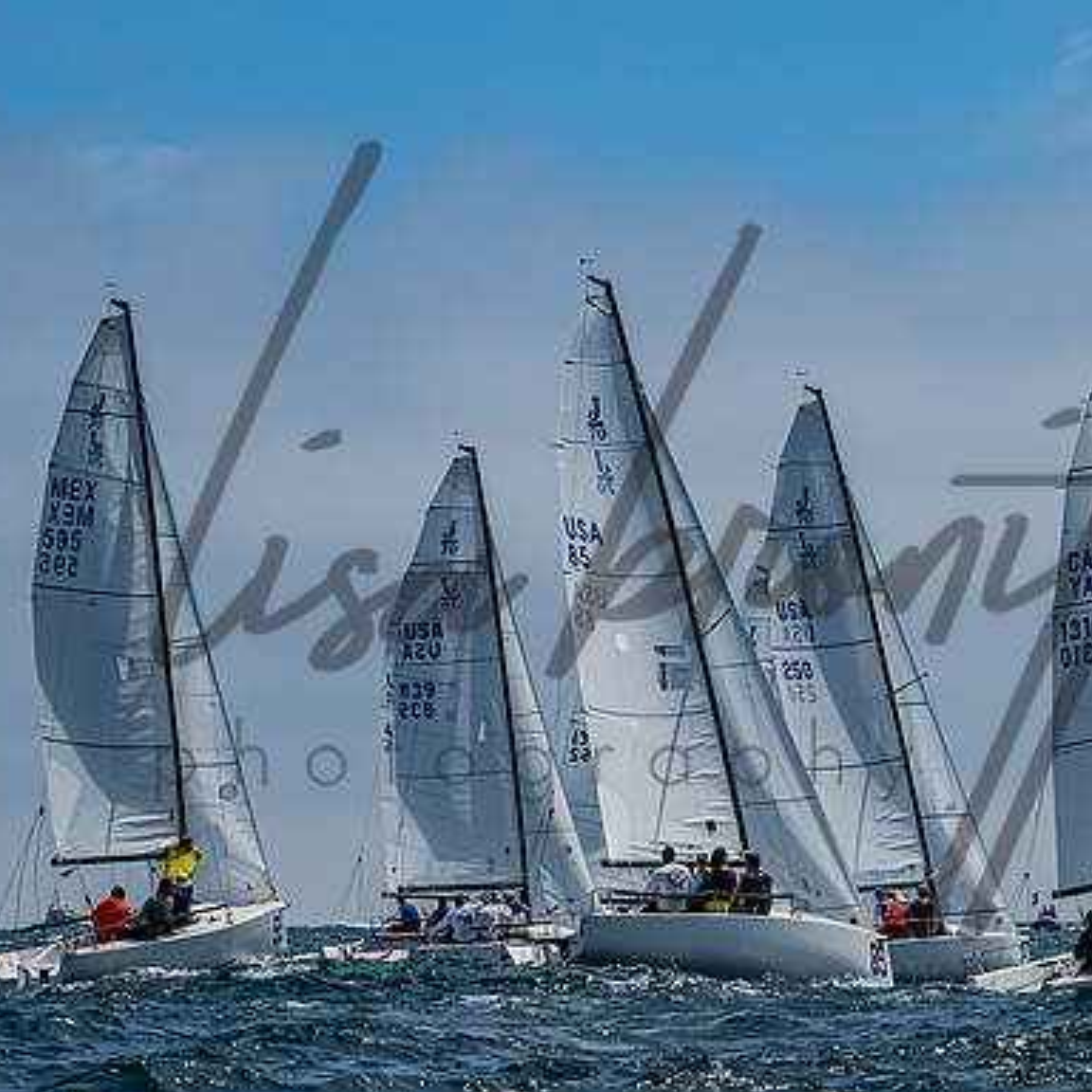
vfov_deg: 8.7
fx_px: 7174
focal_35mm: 201
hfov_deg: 8.7
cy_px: 477
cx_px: 1094
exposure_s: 1/2500
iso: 400
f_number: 6.3
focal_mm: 100
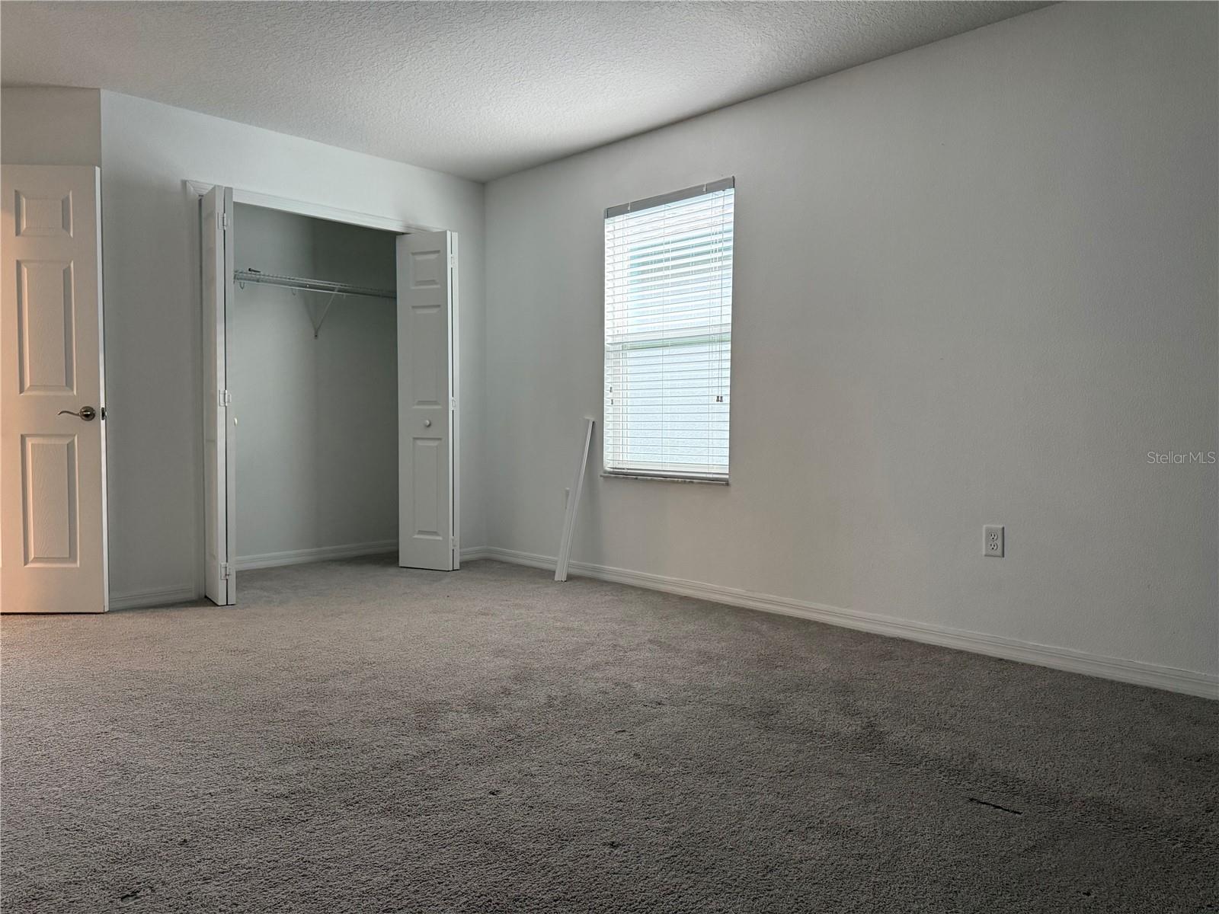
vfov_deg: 56.8
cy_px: 457
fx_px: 845
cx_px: 610
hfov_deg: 71.6
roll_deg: -0.1
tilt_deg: -1.7
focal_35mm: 24
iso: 400
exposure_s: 1/120
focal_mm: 6.76
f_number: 1.78
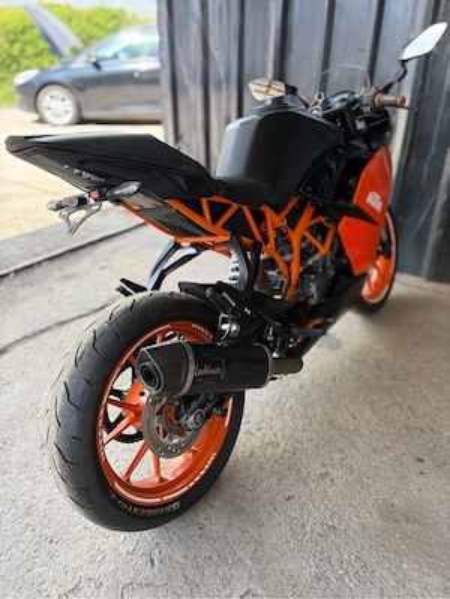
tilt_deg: -28.2
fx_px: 451
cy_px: 300
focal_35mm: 26
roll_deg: +0.0
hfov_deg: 53.1
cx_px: 225
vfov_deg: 67.3
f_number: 1.6
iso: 50
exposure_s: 1/329
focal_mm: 5.96
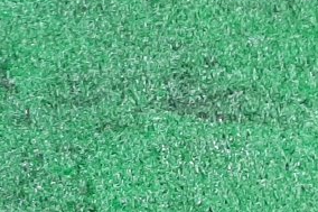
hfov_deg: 12.3
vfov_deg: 9.9
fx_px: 1209
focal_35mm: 137
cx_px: -414
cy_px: -39
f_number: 1.7
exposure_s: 1/50
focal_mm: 3.93
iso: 134
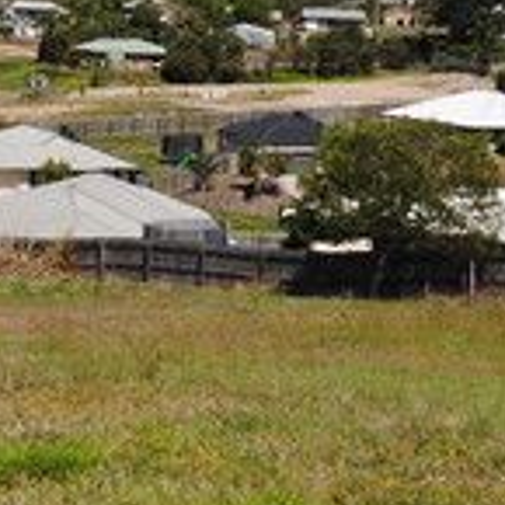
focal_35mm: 90
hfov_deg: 19.3
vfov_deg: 19.3
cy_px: 232
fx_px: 1485
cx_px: 247
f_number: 9
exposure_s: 1/320
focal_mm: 10
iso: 100
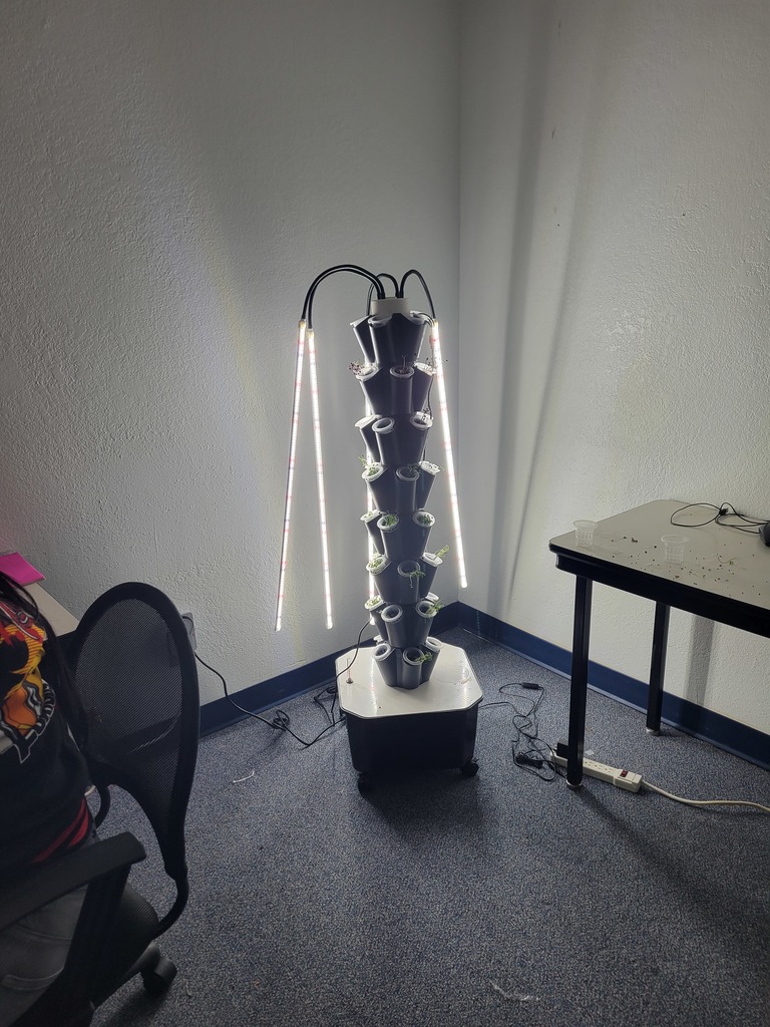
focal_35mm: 26
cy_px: 514
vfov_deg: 67.3
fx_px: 771
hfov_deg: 53.1
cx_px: 385
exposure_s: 1/120
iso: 50
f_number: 1.8
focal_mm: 5.4
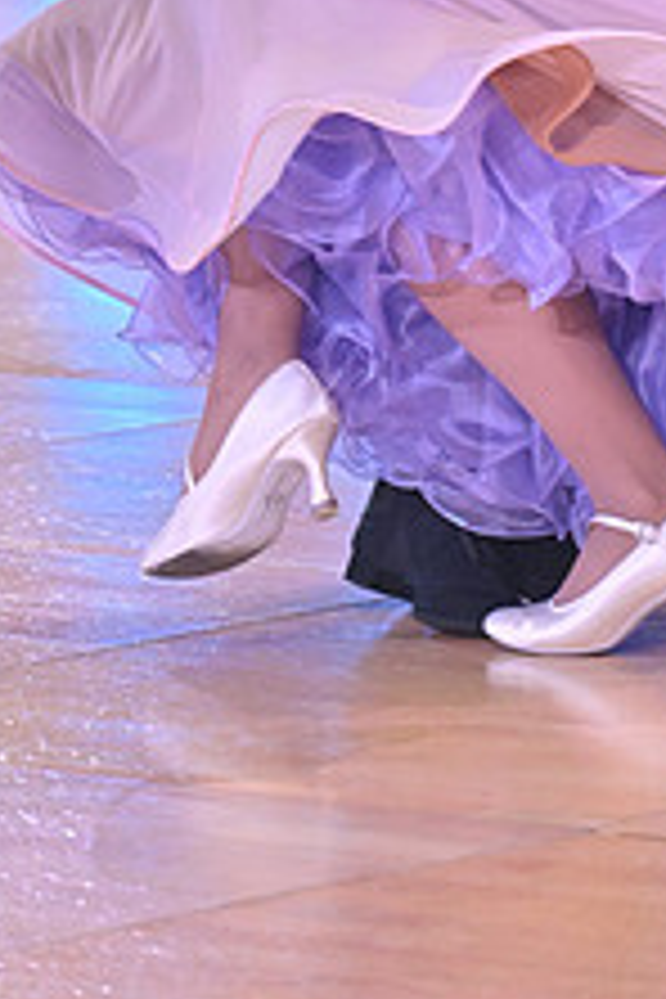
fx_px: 13402
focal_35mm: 483
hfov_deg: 2.8
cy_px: -252
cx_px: 524
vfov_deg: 4.3
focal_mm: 185
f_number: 5
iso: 4000
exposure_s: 1/400
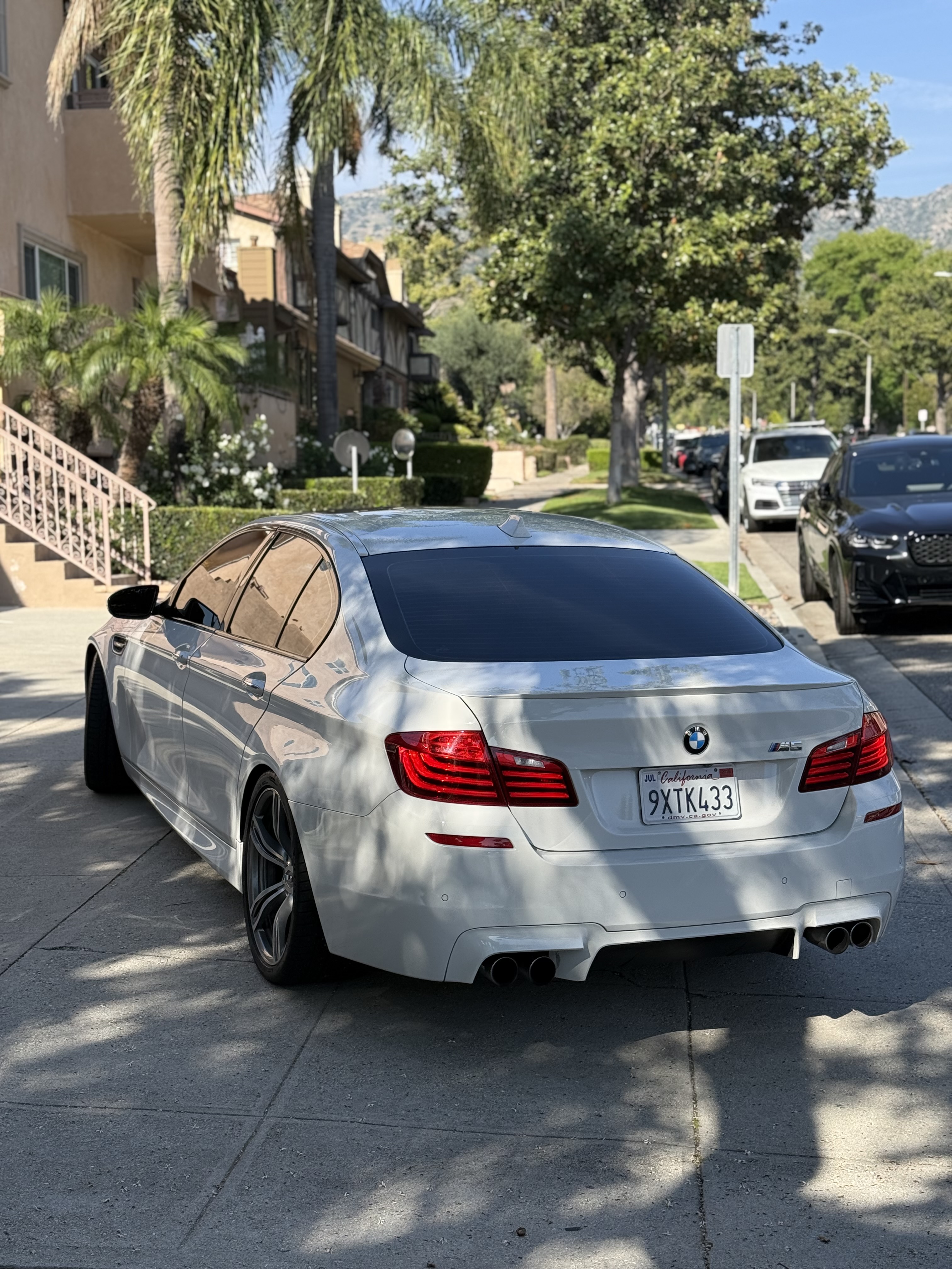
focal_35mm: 48
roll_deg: +0.5
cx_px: 476
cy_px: 634
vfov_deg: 39.7
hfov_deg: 30.3
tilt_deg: -1.6
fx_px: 1760
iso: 64
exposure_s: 1/2208
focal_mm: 6.76
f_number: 1.78
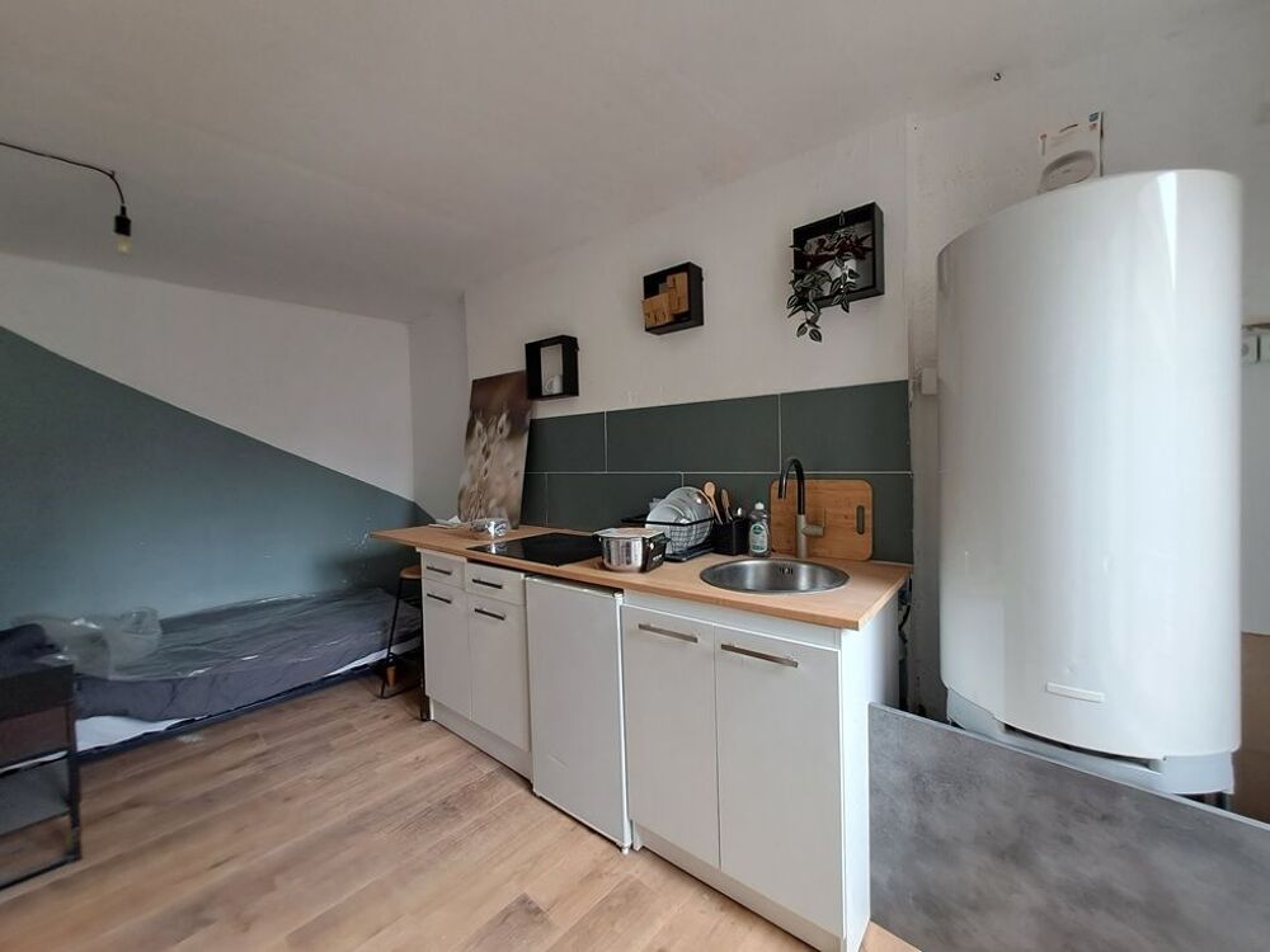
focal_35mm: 13
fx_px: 477
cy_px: 476
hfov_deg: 106.2
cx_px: 635
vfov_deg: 89.9
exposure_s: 1/50
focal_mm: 1.42
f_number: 2.2
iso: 80
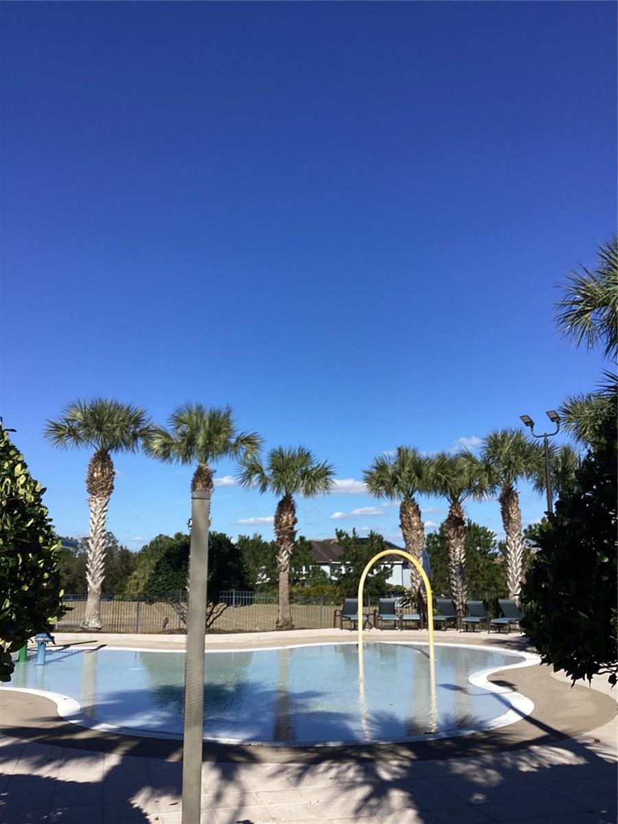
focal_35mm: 31
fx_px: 738
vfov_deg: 58.4
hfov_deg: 45.4
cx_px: 309
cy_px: 412
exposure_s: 1/1852
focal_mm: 3.3
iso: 25
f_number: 2.4
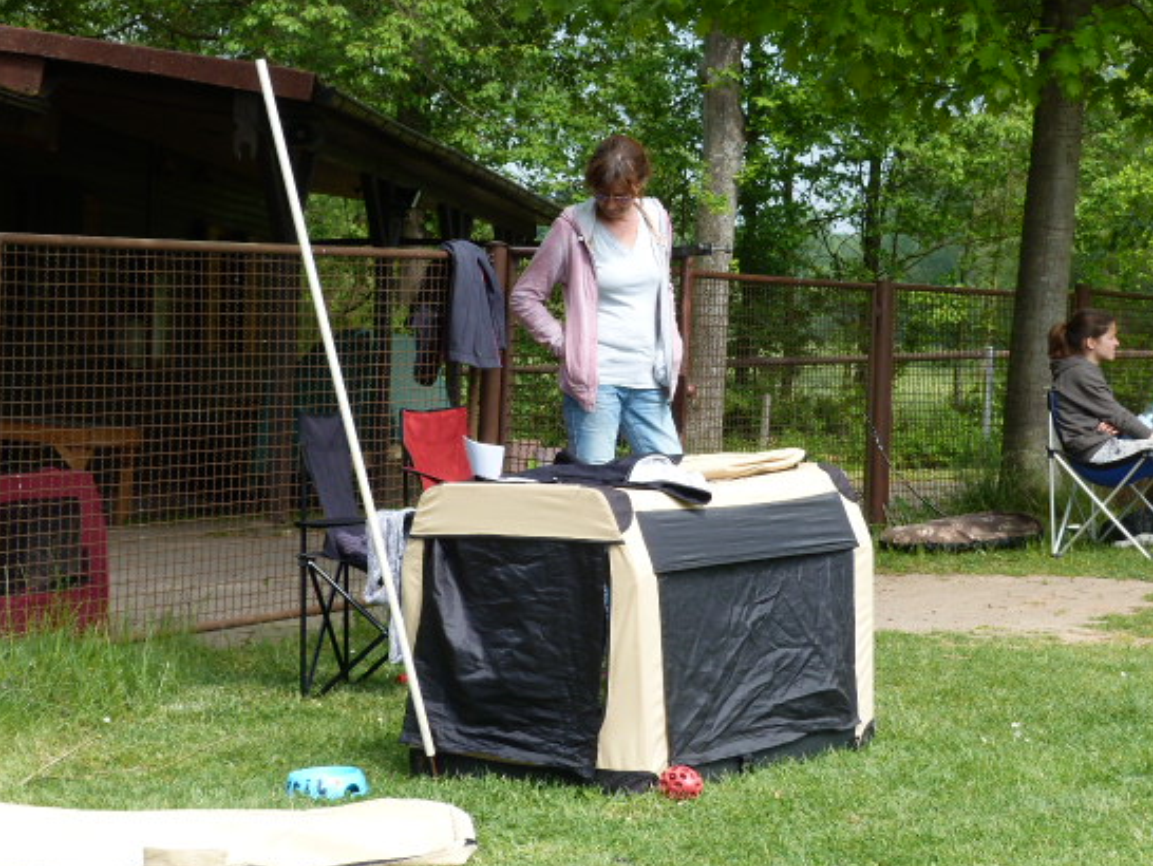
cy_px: 435
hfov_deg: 23.8
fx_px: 2732
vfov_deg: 18.0
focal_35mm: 82
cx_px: 636
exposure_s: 1/250
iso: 80
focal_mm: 12.6
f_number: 4
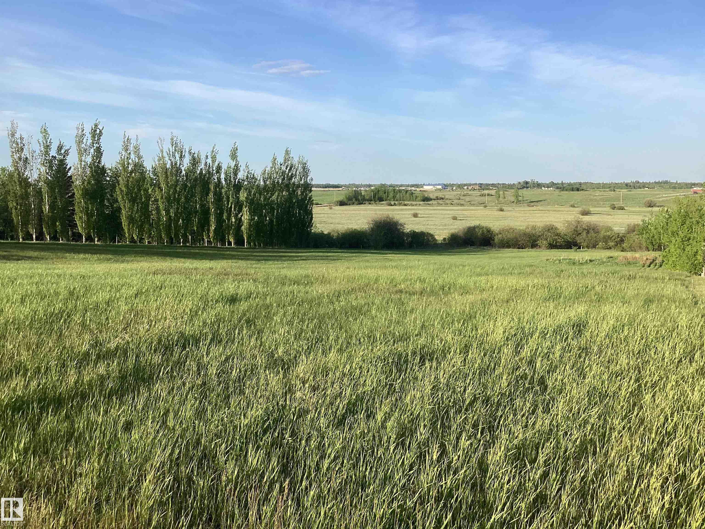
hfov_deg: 58.4
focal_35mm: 31
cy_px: 264
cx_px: 352
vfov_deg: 45.4
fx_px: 631
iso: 25
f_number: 2.4
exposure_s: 1/691
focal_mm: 3.3
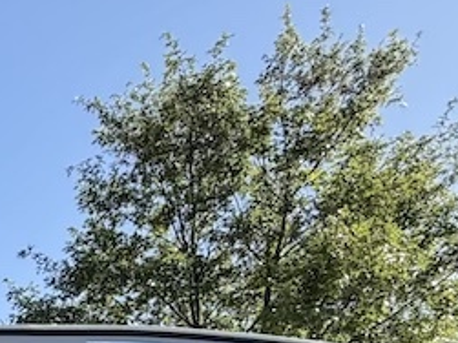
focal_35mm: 67
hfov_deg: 22.6
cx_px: -265
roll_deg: -1.1
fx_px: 886
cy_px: 555
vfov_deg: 18.6
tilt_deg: +2.1
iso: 40
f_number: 2.2
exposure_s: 1/672
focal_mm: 2.22
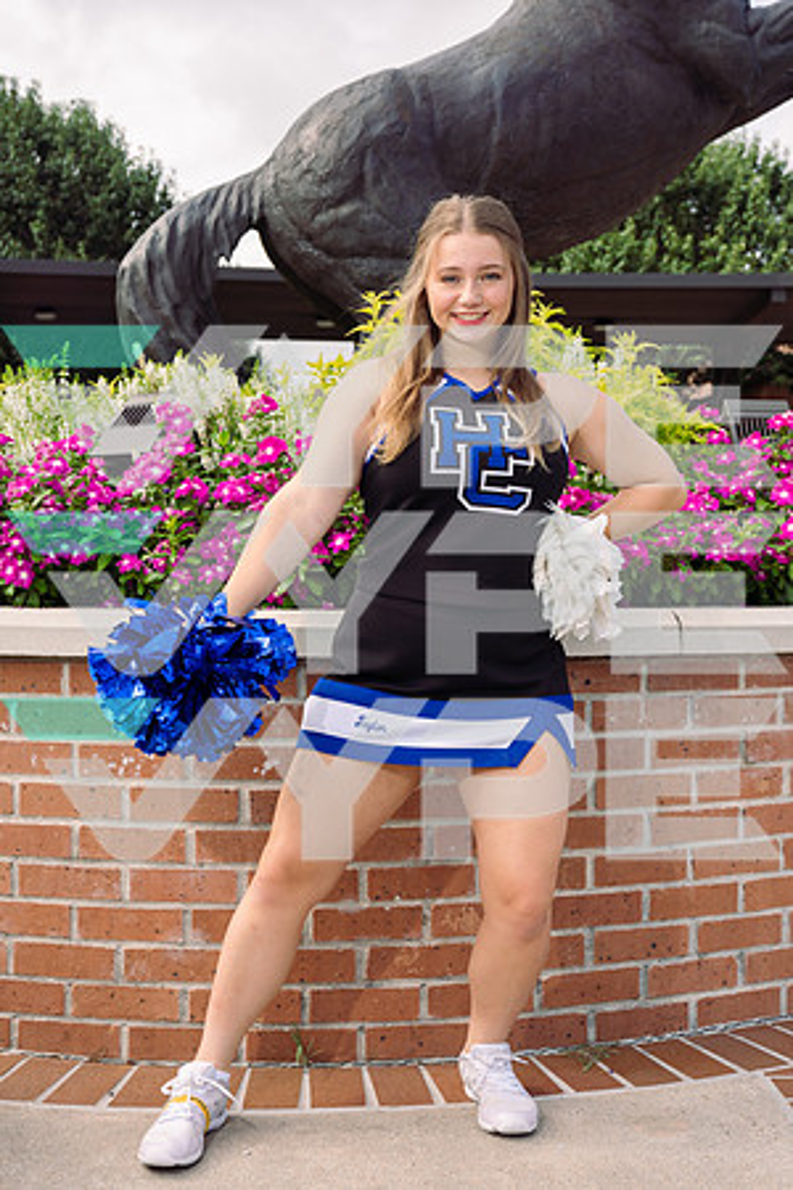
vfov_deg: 41.9
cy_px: 595
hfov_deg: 28.6
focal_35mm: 47
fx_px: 1553
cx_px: 396
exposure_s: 1/250
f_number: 7.1
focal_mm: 47
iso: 125
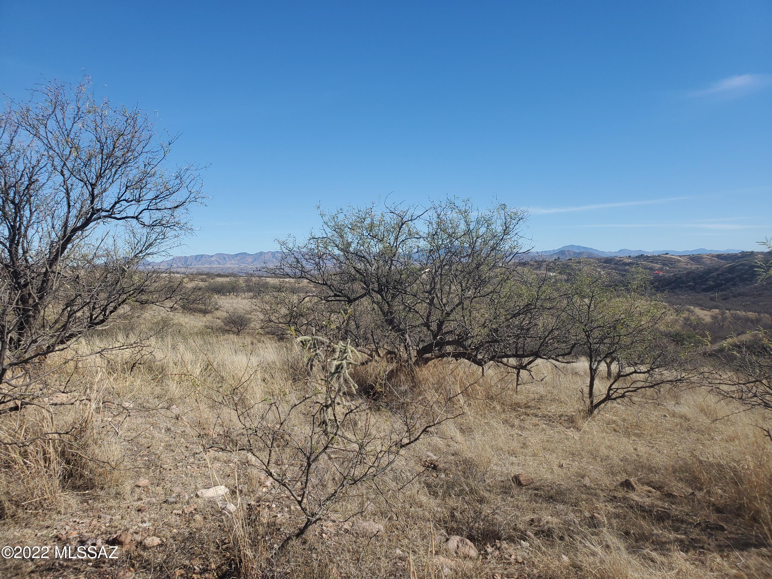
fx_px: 580
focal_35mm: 26
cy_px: 290
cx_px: 386
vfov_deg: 53.1
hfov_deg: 67.3
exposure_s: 1/1550
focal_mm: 4.3
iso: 50
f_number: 2.4
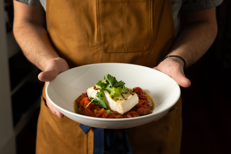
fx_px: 321
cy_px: 77
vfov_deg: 27.0
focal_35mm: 50
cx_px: 116
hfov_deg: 39.6
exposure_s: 1/200
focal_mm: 50
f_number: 5.6
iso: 250
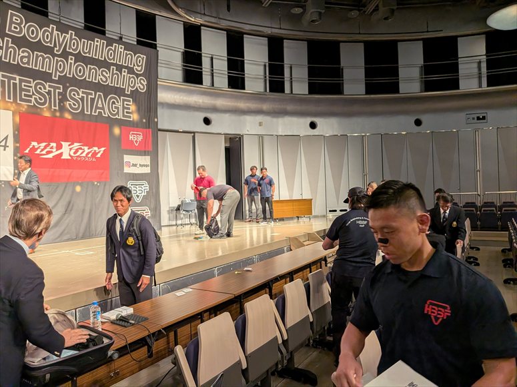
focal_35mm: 24
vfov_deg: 56.8
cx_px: 258
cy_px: 194
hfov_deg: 71.6
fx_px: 358
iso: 32
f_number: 1.7
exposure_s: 1/120
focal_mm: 4.53
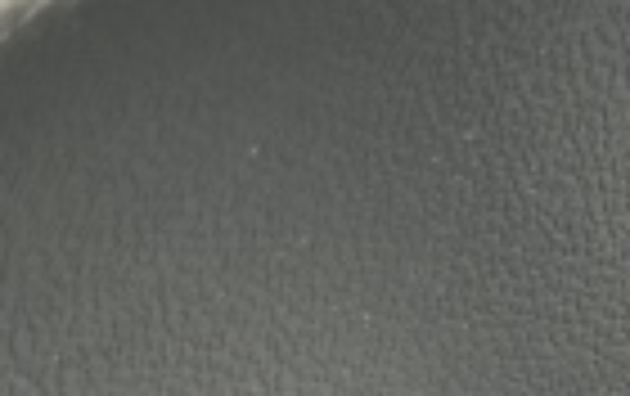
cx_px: 1098
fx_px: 3749
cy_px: 626
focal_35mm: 218
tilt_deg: -52.2
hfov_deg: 9.2
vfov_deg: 6.0
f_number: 1.78
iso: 160
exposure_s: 1/60
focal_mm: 6.76
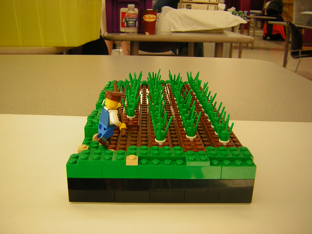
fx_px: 324
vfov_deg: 39.7
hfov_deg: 51.4
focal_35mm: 36
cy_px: 117
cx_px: 156
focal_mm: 4.7
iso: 50
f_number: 2.6
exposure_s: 1/11.5
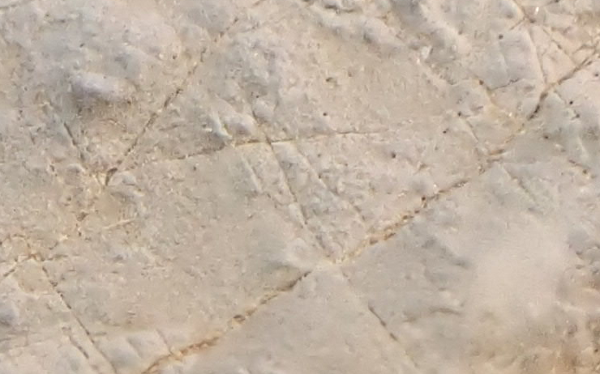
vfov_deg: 6.8
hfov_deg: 11.8
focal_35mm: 172
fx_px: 2812
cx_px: -209
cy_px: 1157
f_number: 3.2
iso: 400
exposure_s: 1/125
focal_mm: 5.4
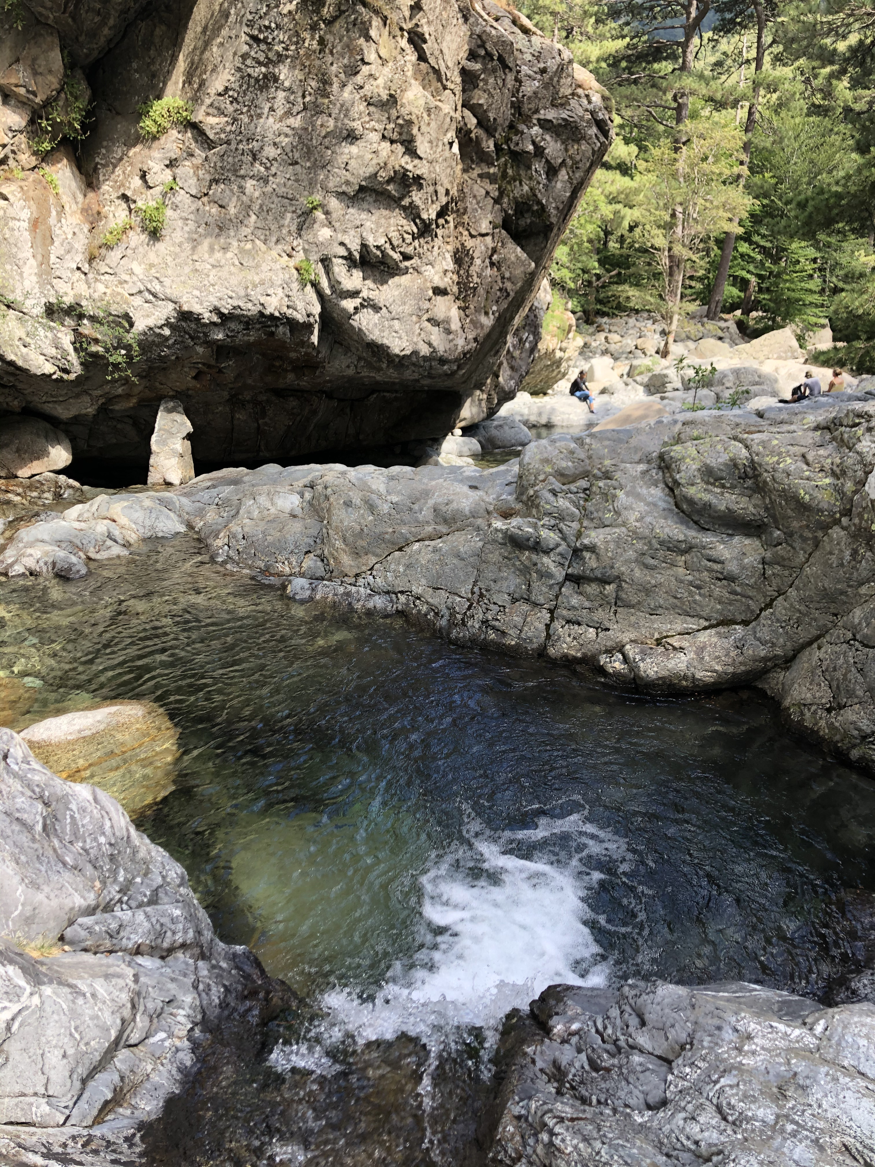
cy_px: 584
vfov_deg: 63.4
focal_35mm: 28
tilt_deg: -22.2
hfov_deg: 49.7
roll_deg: +0.5
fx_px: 944
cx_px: 438
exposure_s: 1/239
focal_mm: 4
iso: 20
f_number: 1.8
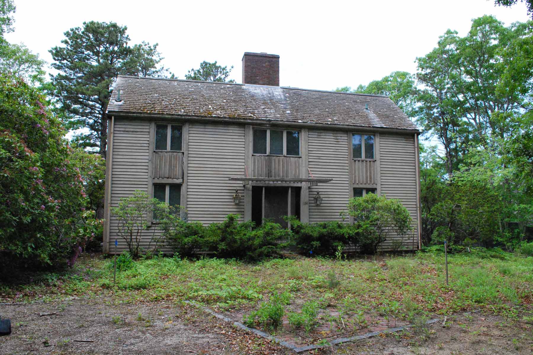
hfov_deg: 67.4
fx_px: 400
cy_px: 178
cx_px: 266
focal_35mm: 27
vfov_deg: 47.9
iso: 1600
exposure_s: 1/500
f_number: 13
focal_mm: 18
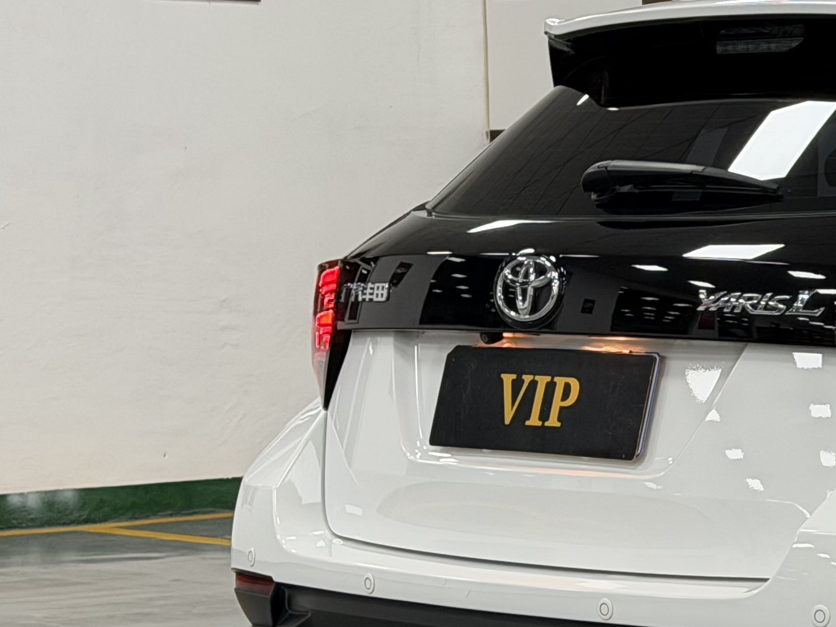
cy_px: 391
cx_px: 1222
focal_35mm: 144
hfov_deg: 13.0
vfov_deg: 10.3
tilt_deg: -2.4
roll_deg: +0.1
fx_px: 3478
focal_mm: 6.76
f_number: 1.78
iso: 100
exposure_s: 1/50
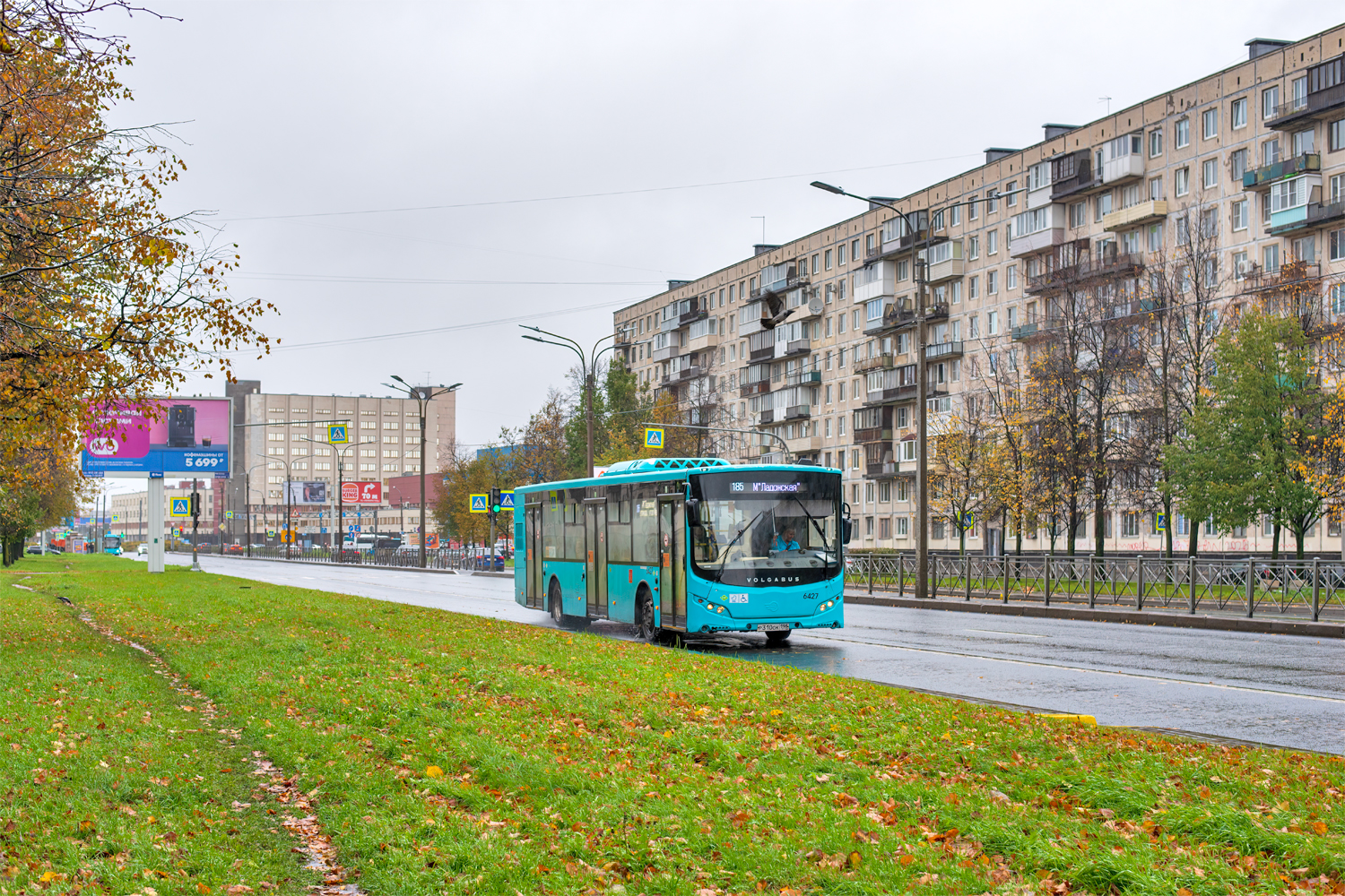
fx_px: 1868
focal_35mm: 50
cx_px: 672
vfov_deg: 27.0
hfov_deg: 39.6
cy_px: 448
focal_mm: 50
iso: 400
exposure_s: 1/250
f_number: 5.6
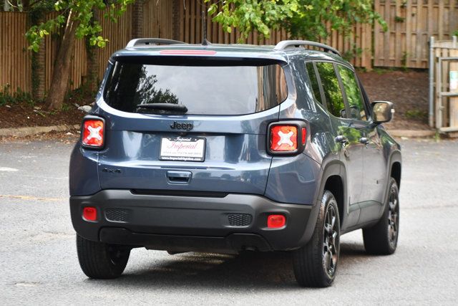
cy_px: 153
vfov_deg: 11.7
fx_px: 1489
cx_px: 229
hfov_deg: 17.5
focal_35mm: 117
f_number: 4.8
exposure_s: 1/250
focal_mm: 78
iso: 450
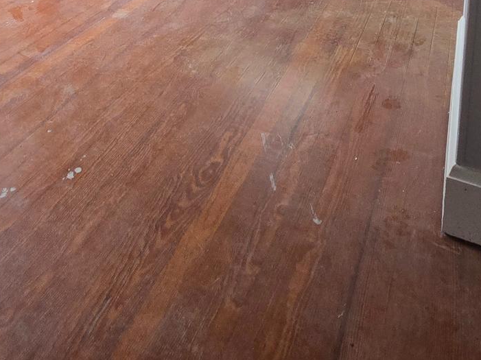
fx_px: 528
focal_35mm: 38
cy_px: -153
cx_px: 100
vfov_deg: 28.0
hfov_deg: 46.6
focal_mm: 2.2
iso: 80
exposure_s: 1/60.2
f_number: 2.2
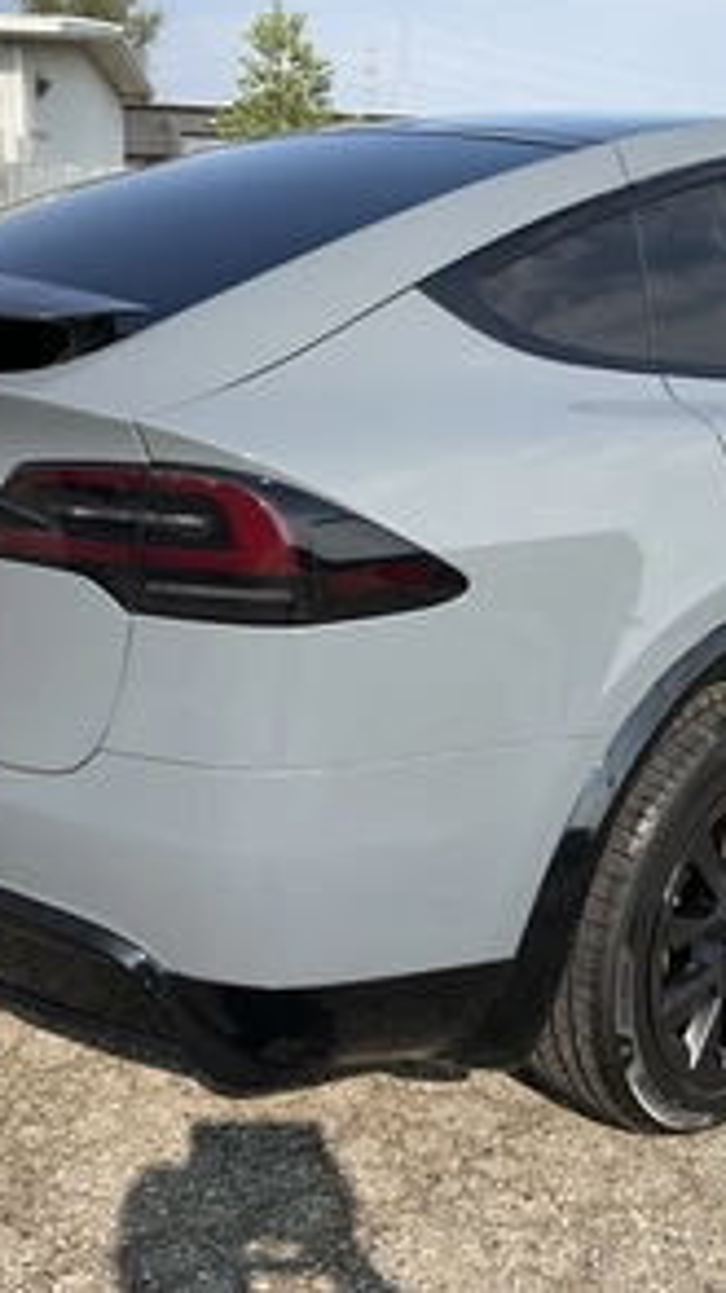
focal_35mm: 43
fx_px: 1474
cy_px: 638
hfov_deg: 27.3
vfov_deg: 47.4
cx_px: 532
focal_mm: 3
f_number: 1.8
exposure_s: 1/1311
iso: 25
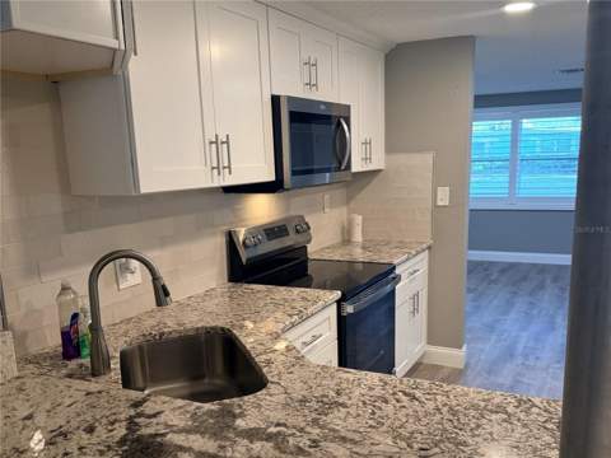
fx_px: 424
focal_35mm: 24
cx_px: 306
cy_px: 229
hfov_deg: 71.6
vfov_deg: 56.8
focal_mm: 6.76
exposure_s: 1/120
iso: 250
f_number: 1.78
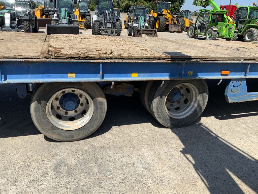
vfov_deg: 48.2
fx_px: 216
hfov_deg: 61.7
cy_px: 97
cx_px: 129
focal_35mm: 29
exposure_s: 1/1786
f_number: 1.8
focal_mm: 3
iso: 16
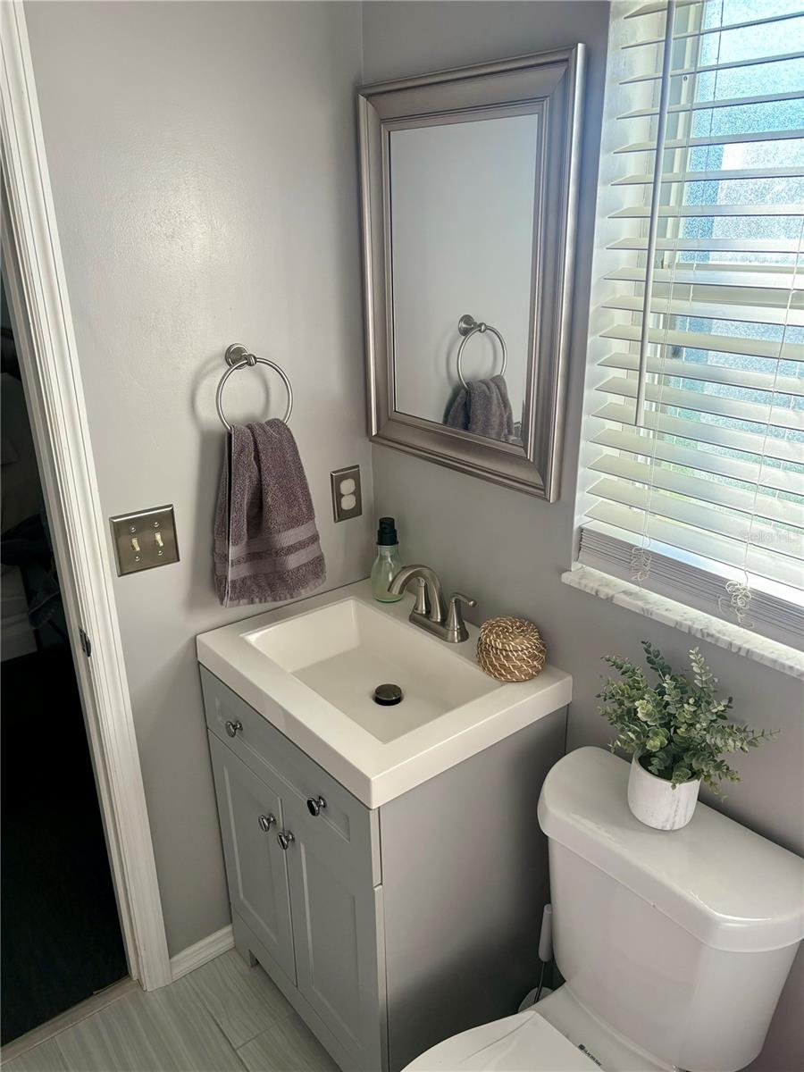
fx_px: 805
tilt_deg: -21.1
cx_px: 402
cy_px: 536
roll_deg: +0.5
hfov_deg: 53.1
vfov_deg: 67.3
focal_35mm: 26
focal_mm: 5.96
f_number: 1.6
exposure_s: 1/122
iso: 125
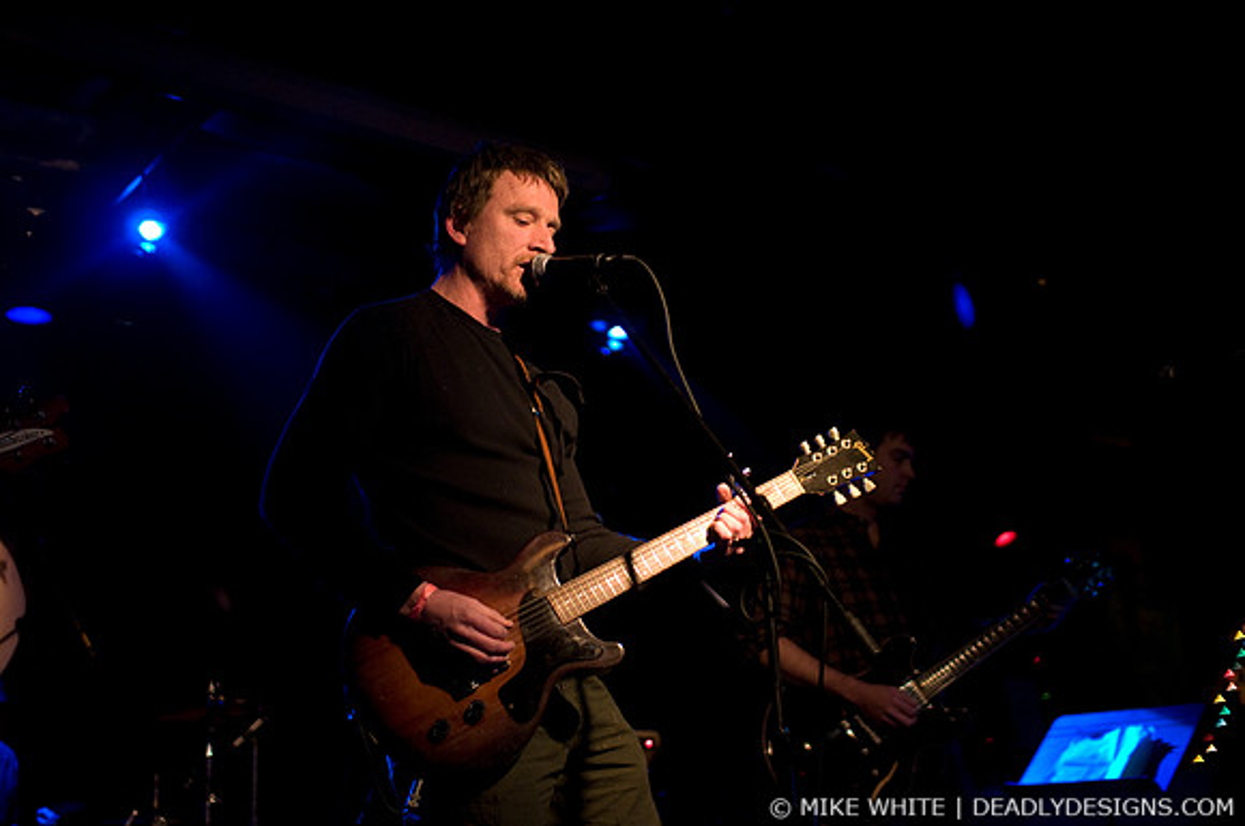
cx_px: 622
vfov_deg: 29.8
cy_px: 413
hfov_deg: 43.7
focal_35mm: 45
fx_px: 1554
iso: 1000
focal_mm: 30
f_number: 1.6
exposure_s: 1/80
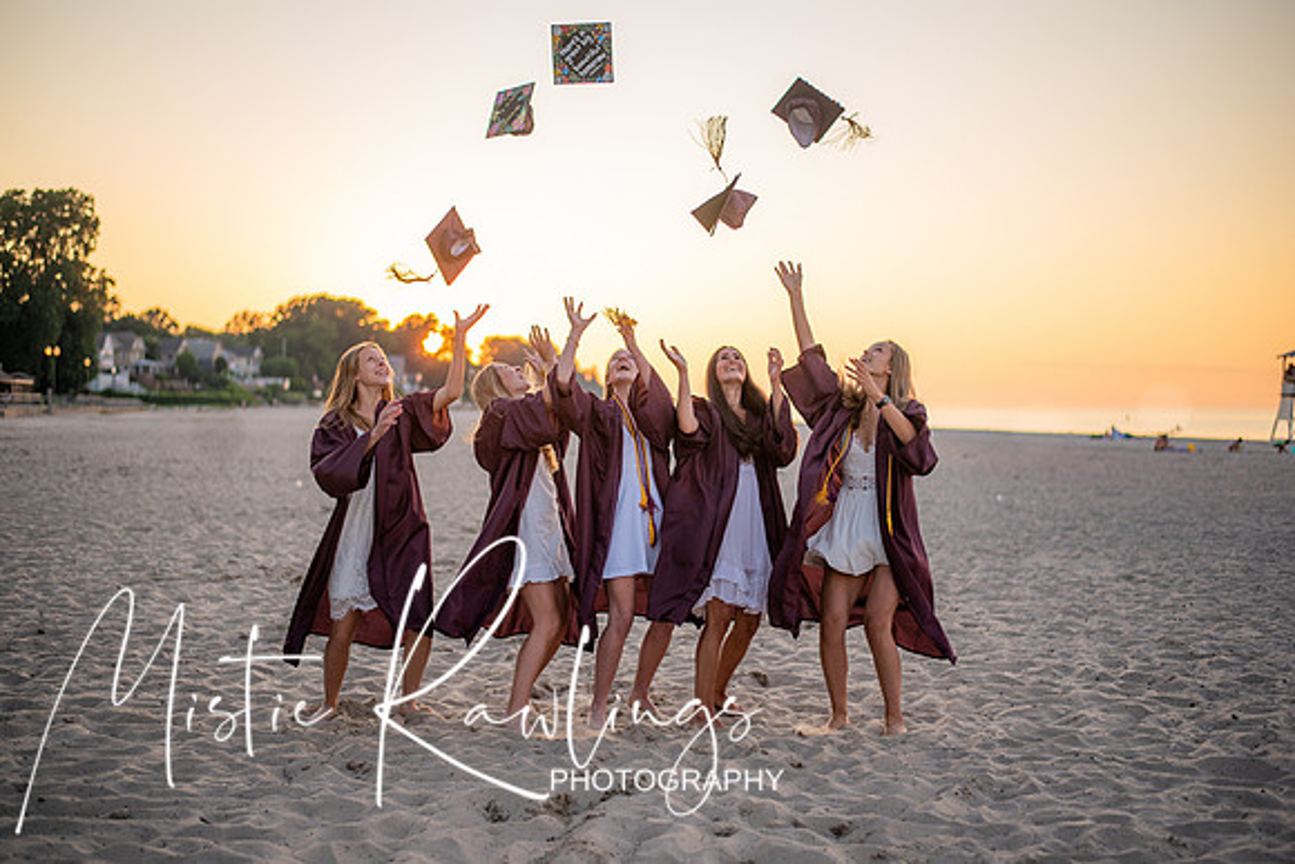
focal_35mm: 50
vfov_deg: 27.0
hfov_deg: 39.6
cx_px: 648
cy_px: 432
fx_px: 1799
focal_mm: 50
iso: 100
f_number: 1.8
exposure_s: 1/640
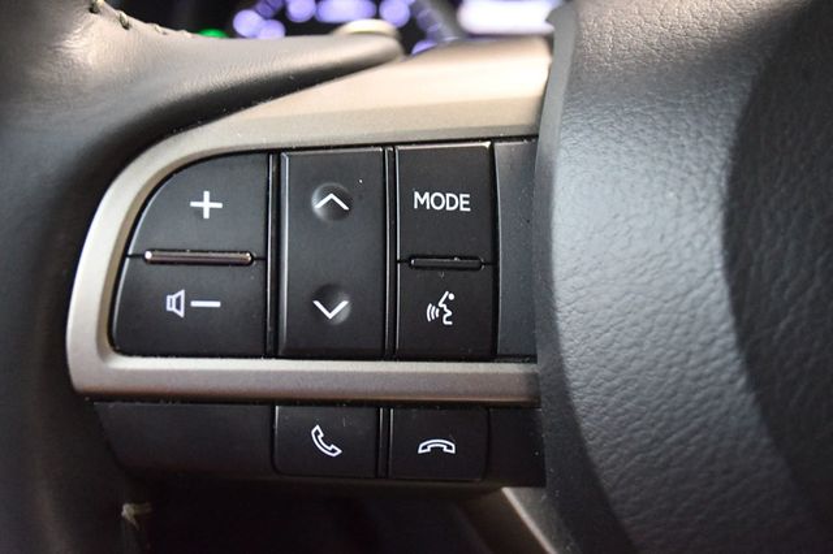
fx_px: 1041
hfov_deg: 43.6
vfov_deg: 29.8
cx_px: 416
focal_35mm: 45
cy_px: 277
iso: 11400
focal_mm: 30
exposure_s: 1/60
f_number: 4.5
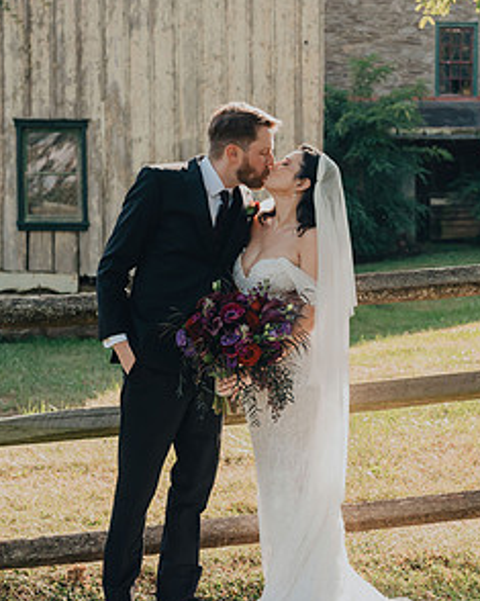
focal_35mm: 69
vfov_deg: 27.5
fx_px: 1226
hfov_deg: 22.1
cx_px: 290
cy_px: 272
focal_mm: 48
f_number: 4
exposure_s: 1/500
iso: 400
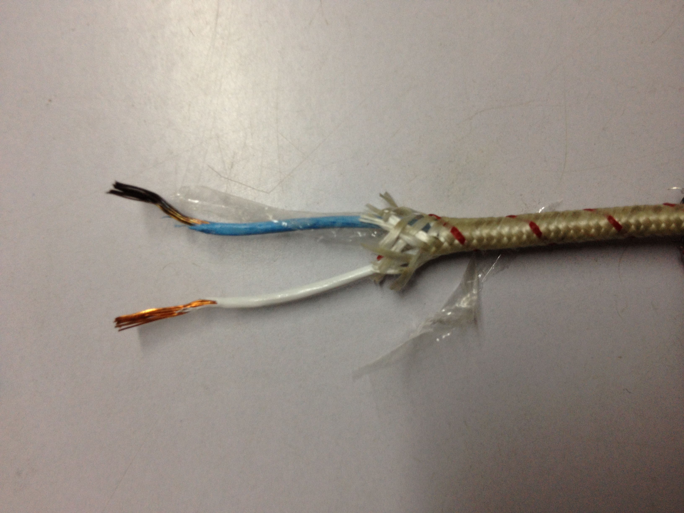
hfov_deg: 52.6
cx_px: 342
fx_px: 692
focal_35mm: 35
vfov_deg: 40.7
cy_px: 256
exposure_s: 1/20
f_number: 2.4
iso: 64
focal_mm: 4.28
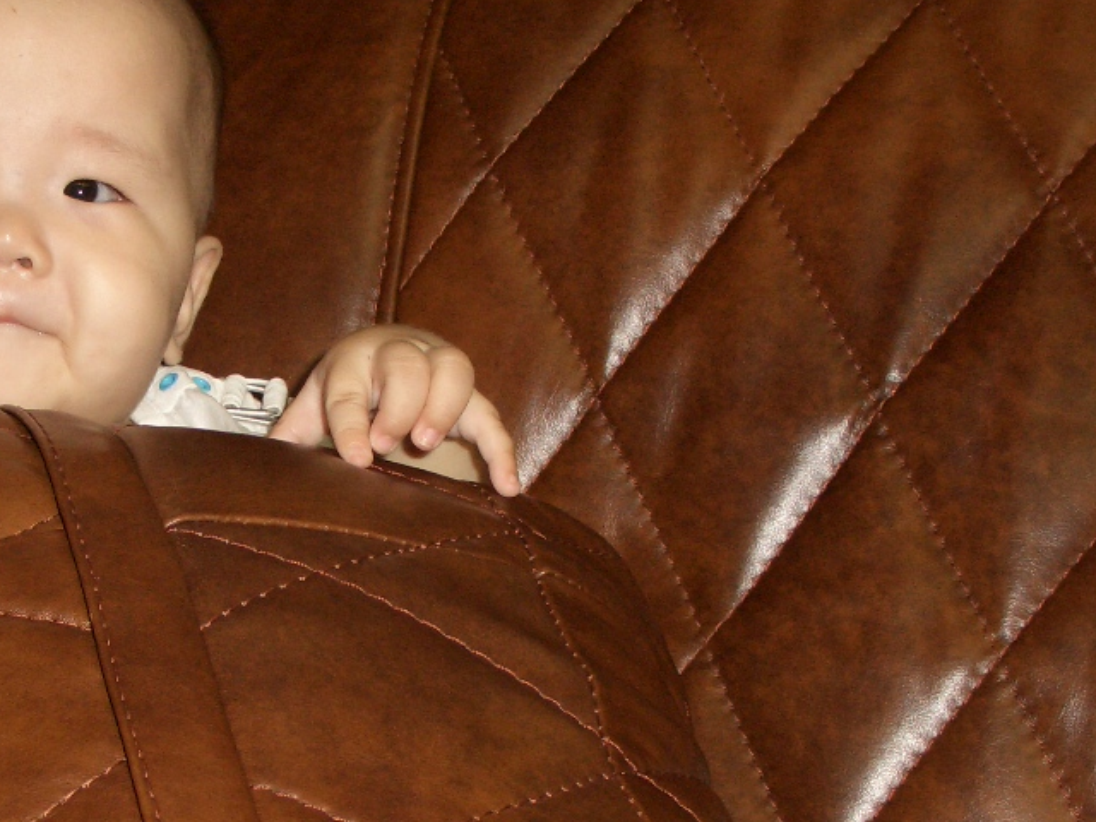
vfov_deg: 20.3
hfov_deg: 26.6
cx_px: 252
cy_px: 610
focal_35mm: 72
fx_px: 2280
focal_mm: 7.8
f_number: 2.9
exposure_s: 1/60
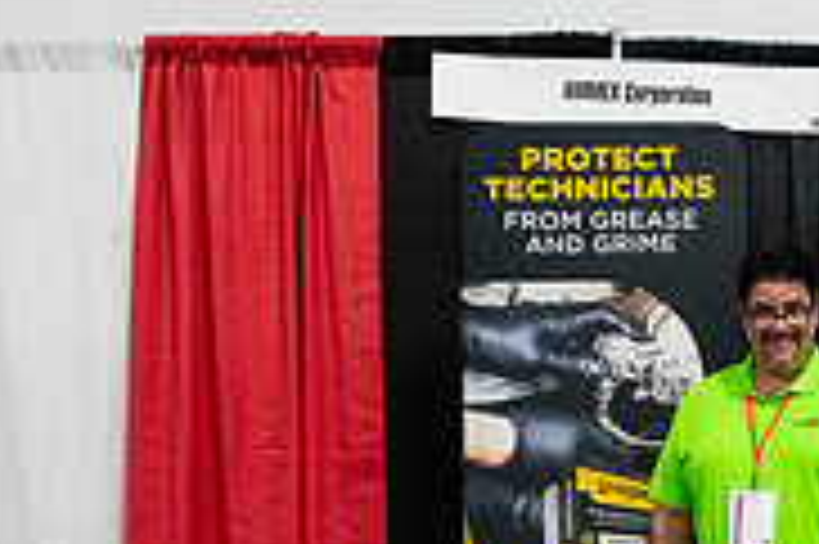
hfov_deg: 25.1
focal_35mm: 80
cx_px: 593
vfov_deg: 16.7
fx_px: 1818
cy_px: 551
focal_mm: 24
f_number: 3.2
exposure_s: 1/250
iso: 2500
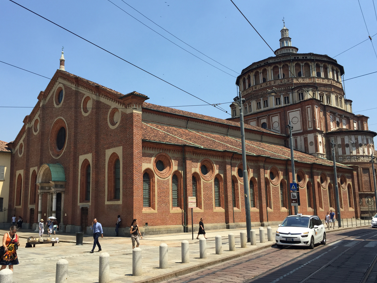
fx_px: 370
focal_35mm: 34
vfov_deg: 41.8
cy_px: 139
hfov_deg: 53.8
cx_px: 166
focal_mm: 4.15
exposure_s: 1/1412
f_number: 2.2
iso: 32
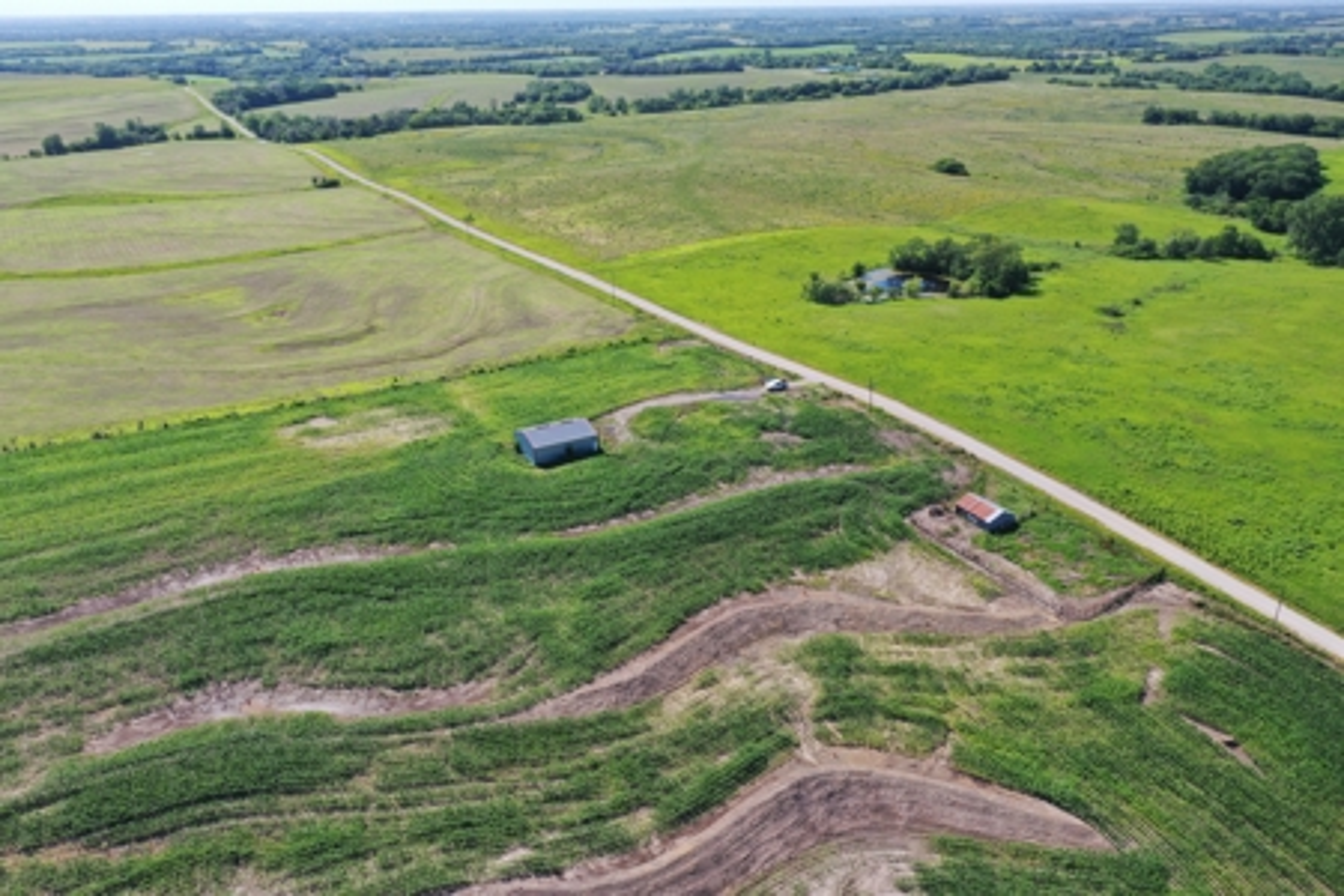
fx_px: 1045
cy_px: 448
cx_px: 672
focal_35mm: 28
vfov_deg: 46.4
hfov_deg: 65.5
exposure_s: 1/320
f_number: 5.6
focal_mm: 10.26
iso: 100
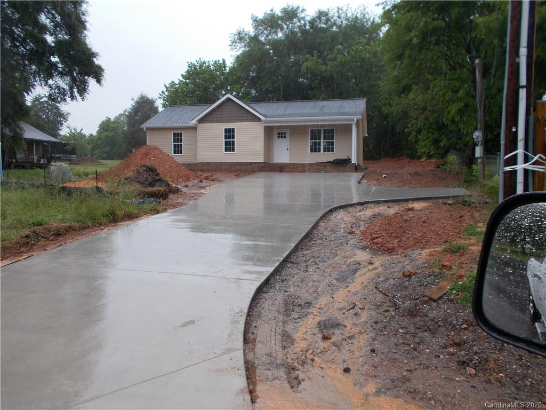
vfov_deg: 46.8
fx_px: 473
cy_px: 205
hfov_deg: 60.0
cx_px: 273
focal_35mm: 30
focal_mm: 5.3
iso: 80
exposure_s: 1/160
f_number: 3.4
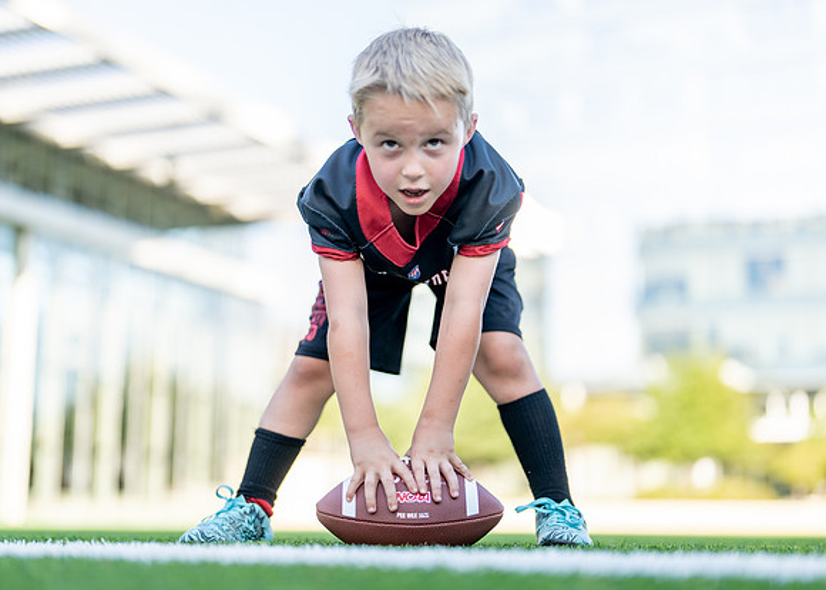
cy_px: 309
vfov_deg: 24.9
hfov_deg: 34.4
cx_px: 421
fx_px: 1336
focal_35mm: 57
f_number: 1.2
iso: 100
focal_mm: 50
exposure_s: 1/1250
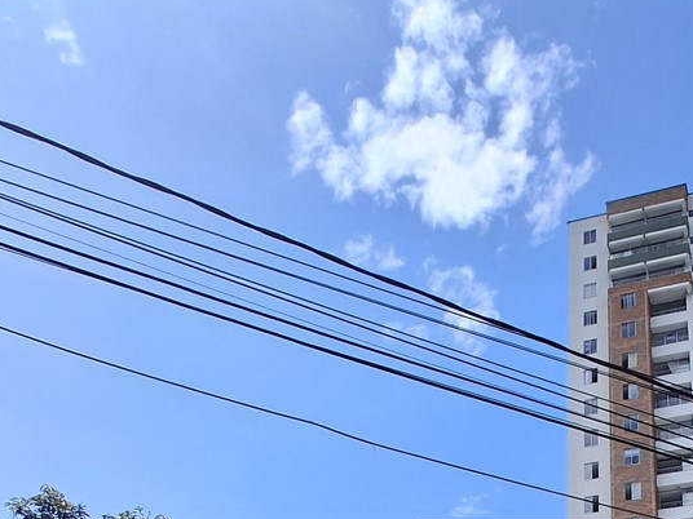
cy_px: 662
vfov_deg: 28.1
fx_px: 861
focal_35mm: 43
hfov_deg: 41.9
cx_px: 556
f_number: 2.2
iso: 40
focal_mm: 1.64
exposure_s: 1/1757
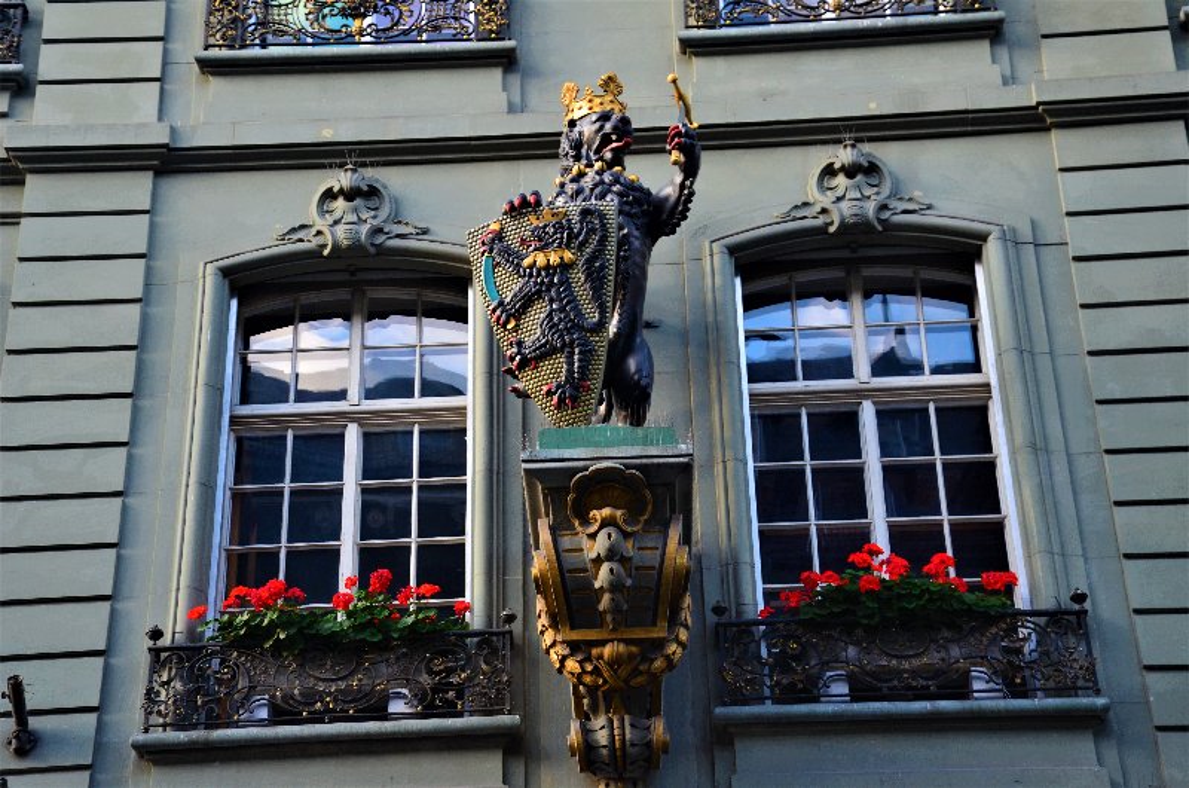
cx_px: 594
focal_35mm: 68
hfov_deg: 29.9
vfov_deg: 20.1
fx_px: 2225
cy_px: 394
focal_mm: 45
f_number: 6.3
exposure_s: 1/20
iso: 400
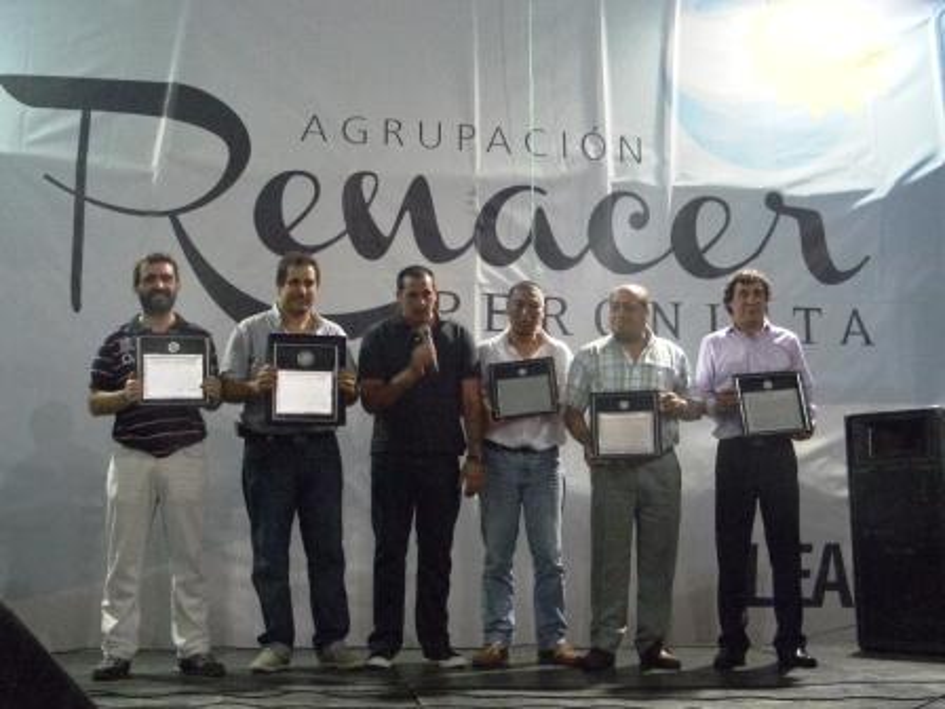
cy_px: 354
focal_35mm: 41
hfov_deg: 45.8
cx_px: 472
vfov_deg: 35.1
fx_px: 1119
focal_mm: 7.3
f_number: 3.8
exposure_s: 1/30
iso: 800
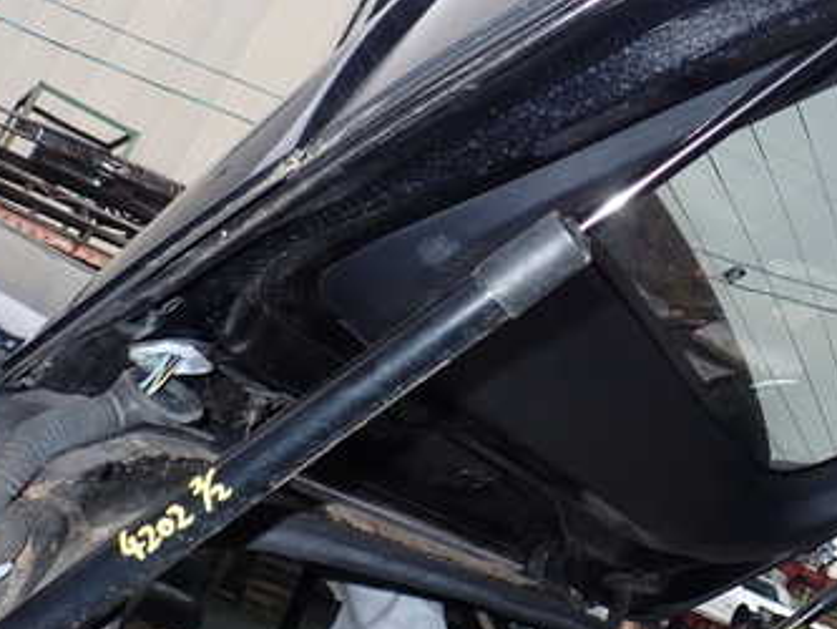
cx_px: 679
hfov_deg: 34.4
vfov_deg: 26.9
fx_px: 1306
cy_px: 221
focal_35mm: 54
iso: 100
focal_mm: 5.4
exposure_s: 1/400
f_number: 3.2
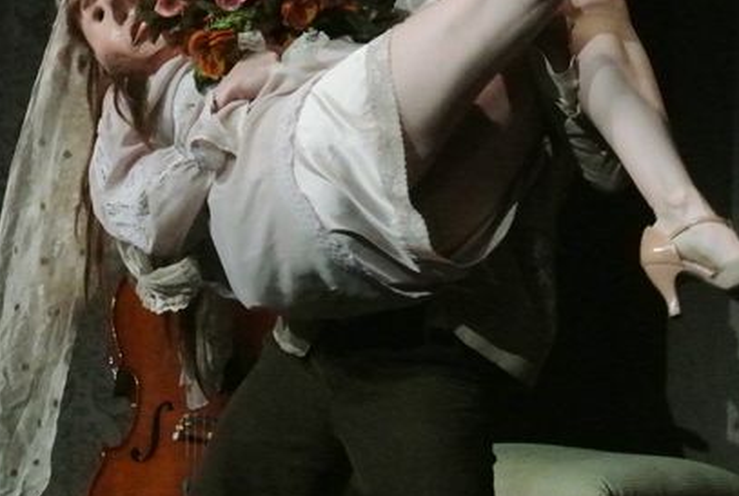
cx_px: 378
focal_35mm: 234
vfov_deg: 5.9
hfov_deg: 8.8
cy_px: 34
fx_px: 4812
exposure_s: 1/250
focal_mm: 44.2
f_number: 4
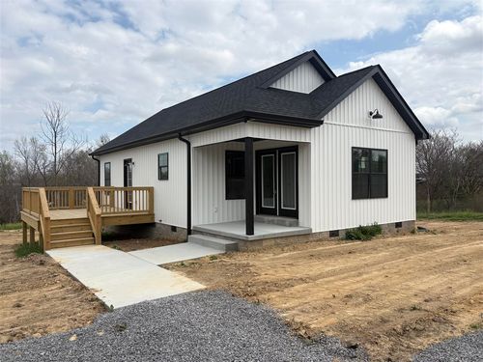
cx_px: 242
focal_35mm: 26
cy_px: 181
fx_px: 363
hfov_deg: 67.3
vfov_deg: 53.1
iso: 50
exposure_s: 1/4950
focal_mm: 5.96
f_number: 1.6
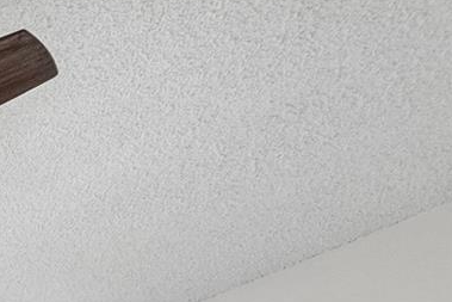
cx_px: -479
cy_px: 798
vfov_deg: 12.1
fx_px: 1017
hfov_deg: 17.2
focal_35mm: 81
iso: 400
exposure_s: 1/30
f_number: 8
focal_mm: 10
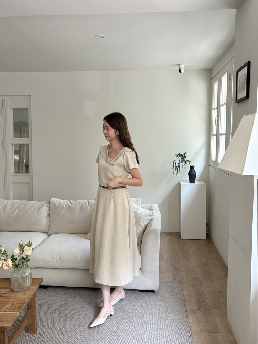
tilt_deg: -5.6
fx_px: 258
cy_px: 172
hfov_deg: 53.1
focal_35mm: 26
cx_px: 129
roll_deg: -0.7
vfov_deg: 67.3
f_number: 1.6
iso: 80
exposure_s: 1/122
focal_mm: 5.96
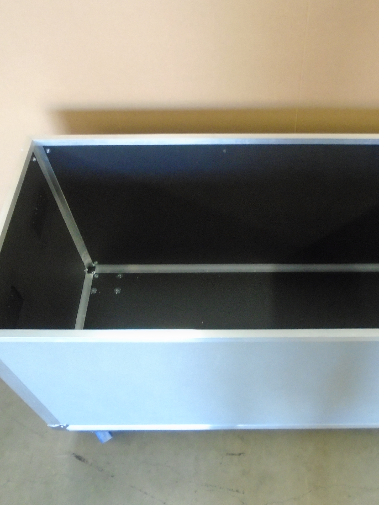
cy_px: 251
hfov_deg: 40.2
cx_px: 250
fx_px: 511
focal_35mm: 35
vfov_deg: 52.6
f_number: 3.2
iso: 400
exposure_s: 1/8
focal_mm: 4.6
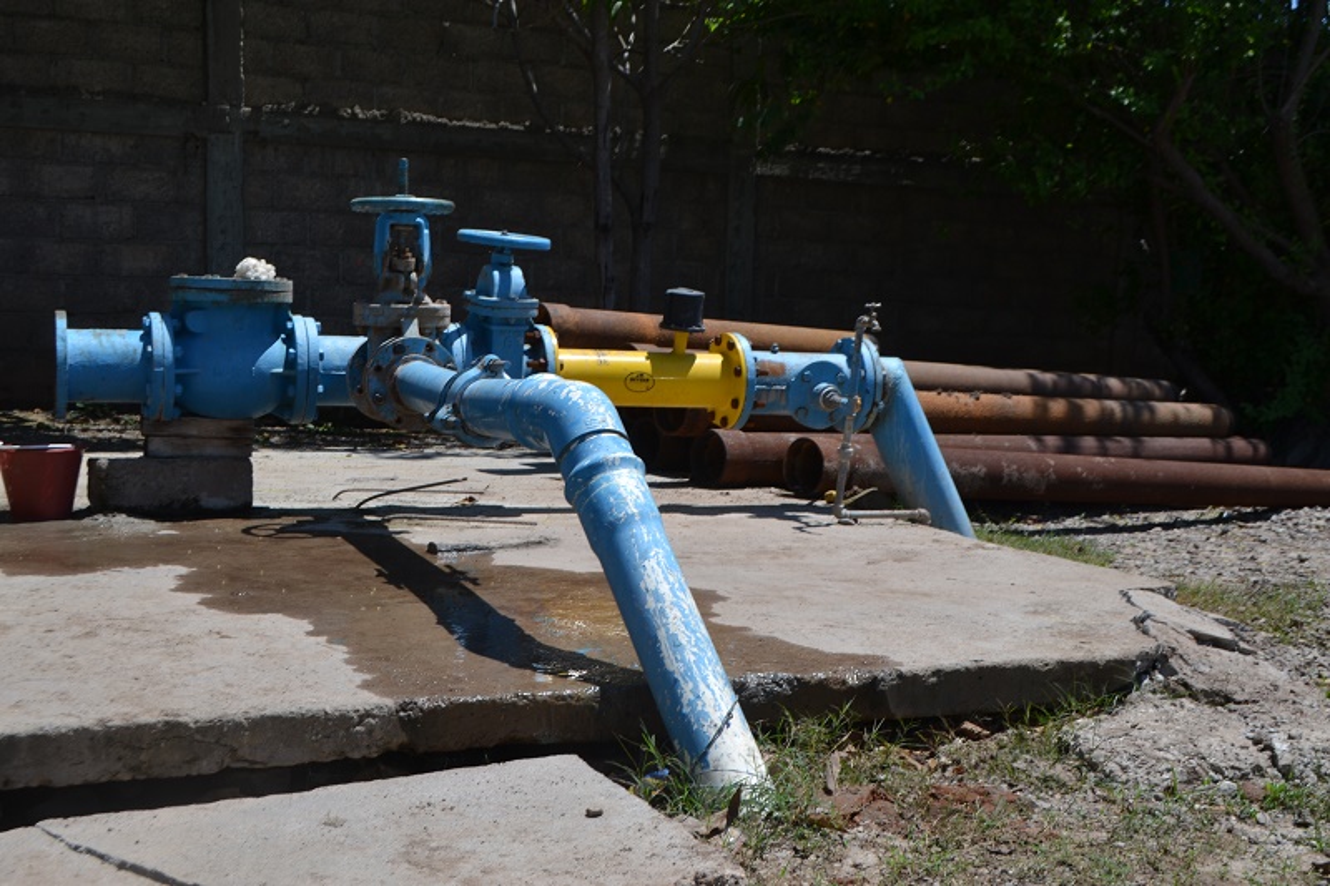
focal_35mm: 44
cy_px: 443
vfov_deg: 30.8
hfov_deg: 45.0
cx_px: 665
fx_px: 1607
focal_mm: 29
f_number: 7.1
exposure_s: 1/200
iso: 100
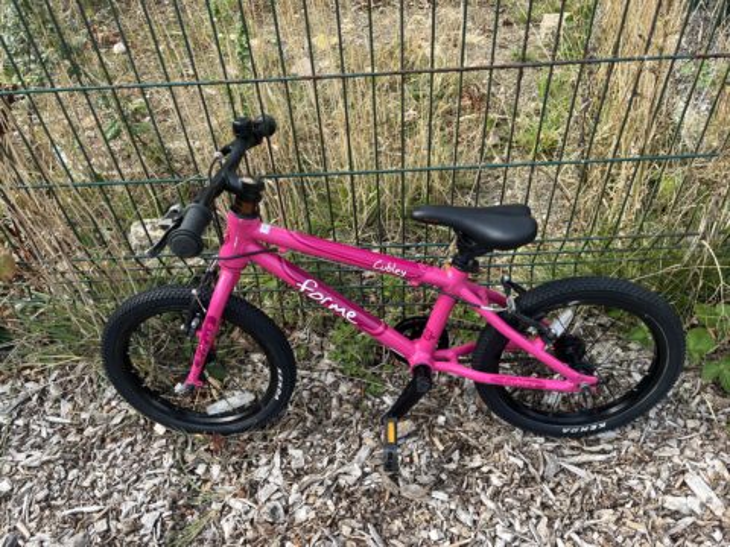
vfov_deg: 53.1
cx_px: 365
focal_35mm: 26
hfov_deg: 67.3
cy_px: 274
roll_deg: +4.9
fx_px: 548
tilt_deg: -43.3
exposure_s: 1/766
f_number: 1.6
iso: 50
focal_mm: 5.1
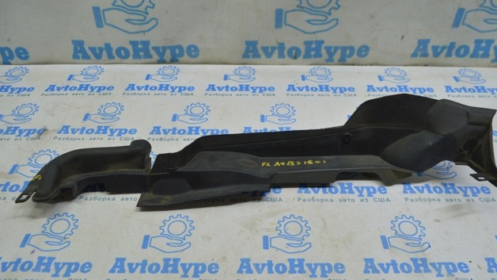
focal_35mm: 32
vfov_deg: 36.6
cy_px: 132
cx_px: 252
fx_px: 422
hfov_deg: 61.0
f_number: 5.6
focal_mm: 20
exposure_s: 1/40
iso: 400
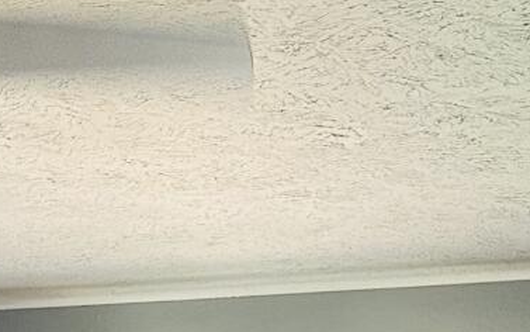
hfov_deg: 15.3
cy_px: 1047
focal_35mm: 135
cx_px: 450
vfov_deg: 8.1
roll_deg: -1.1
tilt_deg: -6.5
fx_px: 1951
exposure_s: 1/60
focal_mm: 6.86
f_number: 1.78
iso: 160
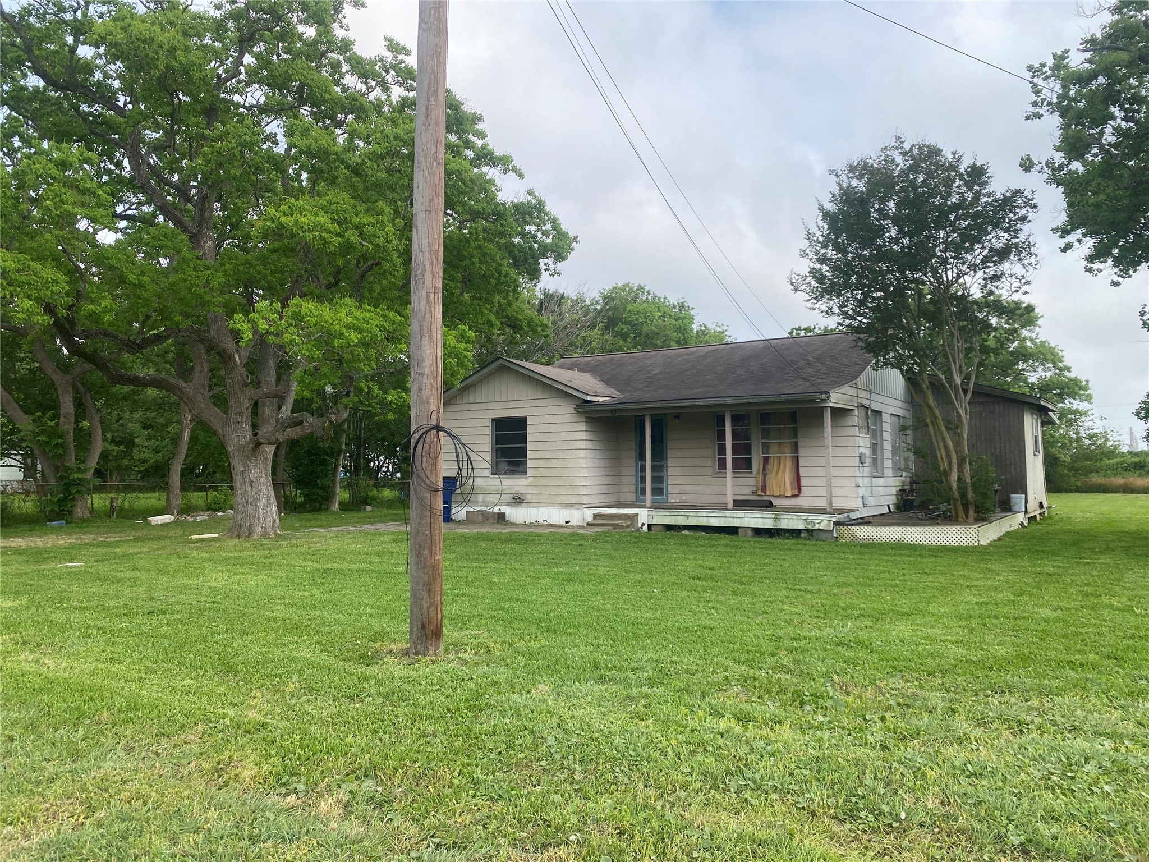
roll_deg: -0.5
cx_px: 574
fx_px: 863
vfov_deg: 53.1
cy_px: 431
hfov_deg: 67.3
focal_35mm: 26
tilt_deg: +4.3
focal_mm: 4.25
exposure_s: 1/1170
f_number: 1.8
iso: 32
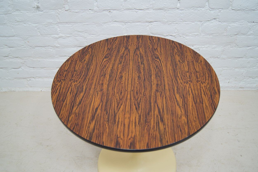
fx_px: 258
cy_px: 86
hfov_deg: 53.2
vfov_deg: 36.8
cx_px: 129
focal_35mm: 36
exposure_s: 1/30
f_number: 4
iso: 200
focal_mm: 24
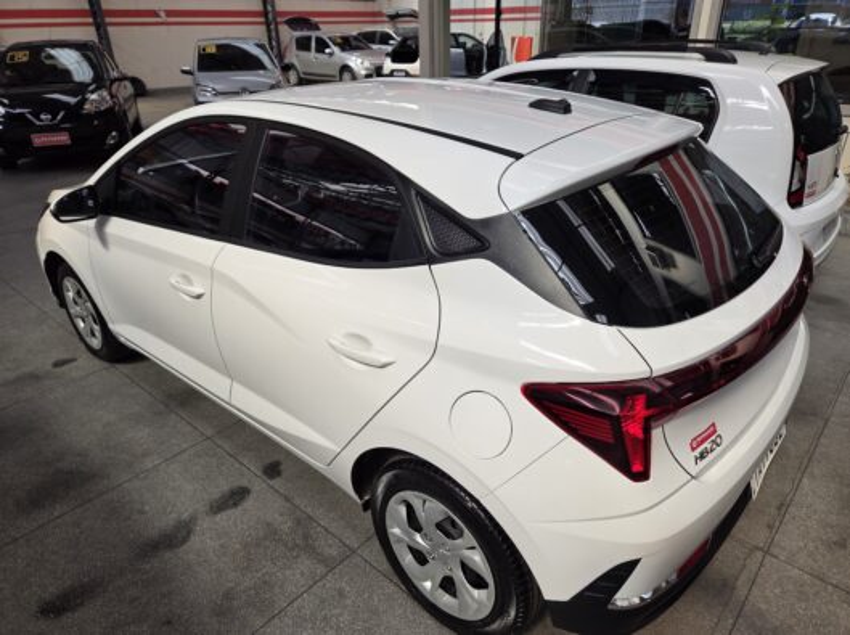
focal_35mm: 23
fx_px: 564
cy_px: 318
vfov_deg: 58.7
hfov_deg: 74.0
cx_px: 425
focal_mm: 5.4
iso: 25
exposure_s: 1/145
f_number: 1.8
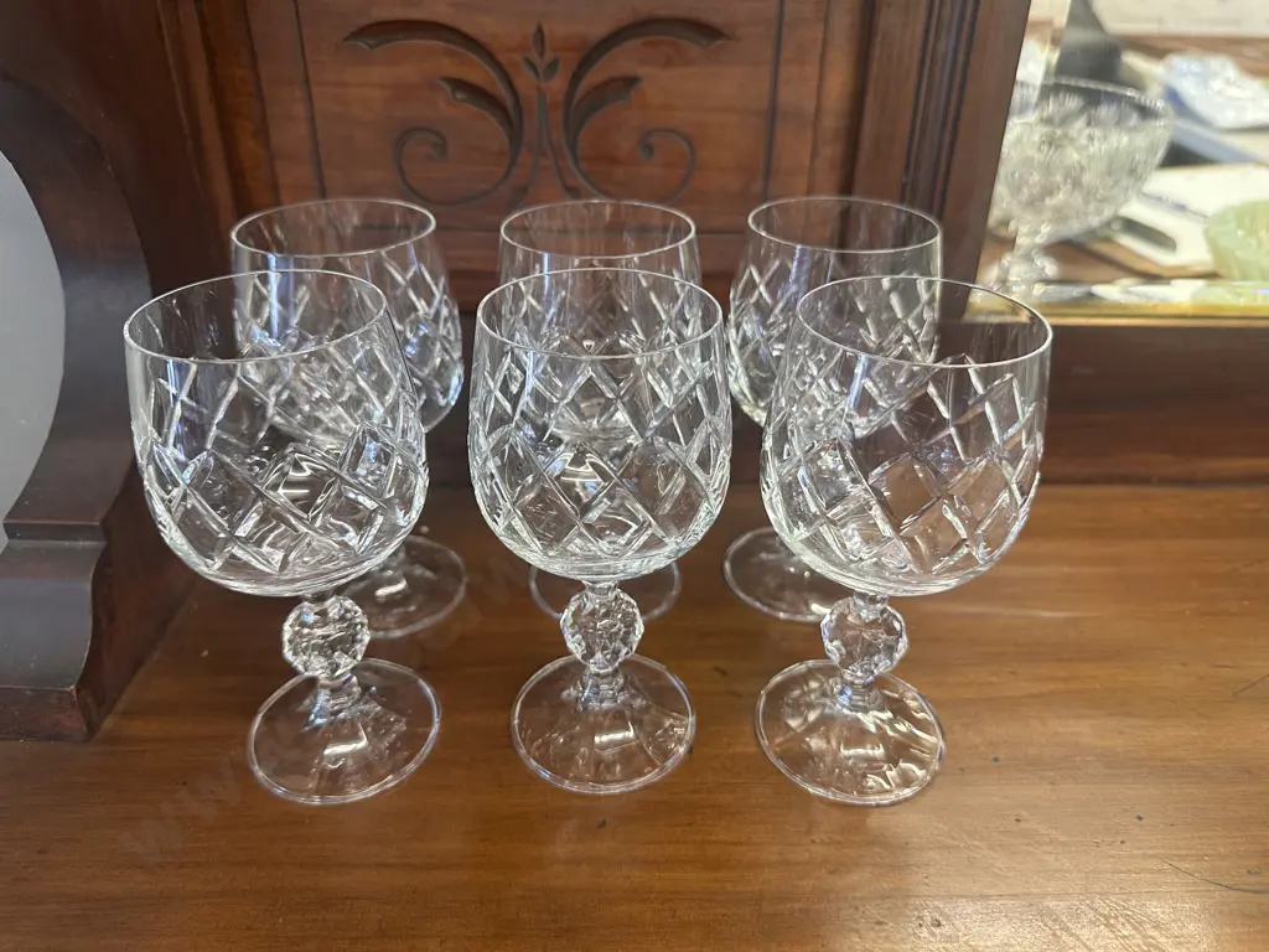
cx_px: 634
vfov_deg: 56.8
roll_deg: -0.3
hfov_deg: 71.6
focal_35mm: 24
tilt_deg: -31.0
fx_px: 880
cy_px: 476
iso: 250
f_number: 1.78
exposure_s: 1/50
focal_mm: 6.86
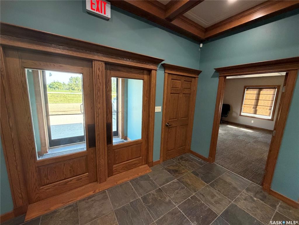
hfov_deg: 102.1
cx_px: 150
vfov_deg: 85.7
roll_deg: -2.3
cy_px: 112
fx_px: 121
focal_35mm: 14
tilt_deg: -8.8
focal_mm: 2.22
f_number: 2.2
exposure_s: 1/60
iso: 400
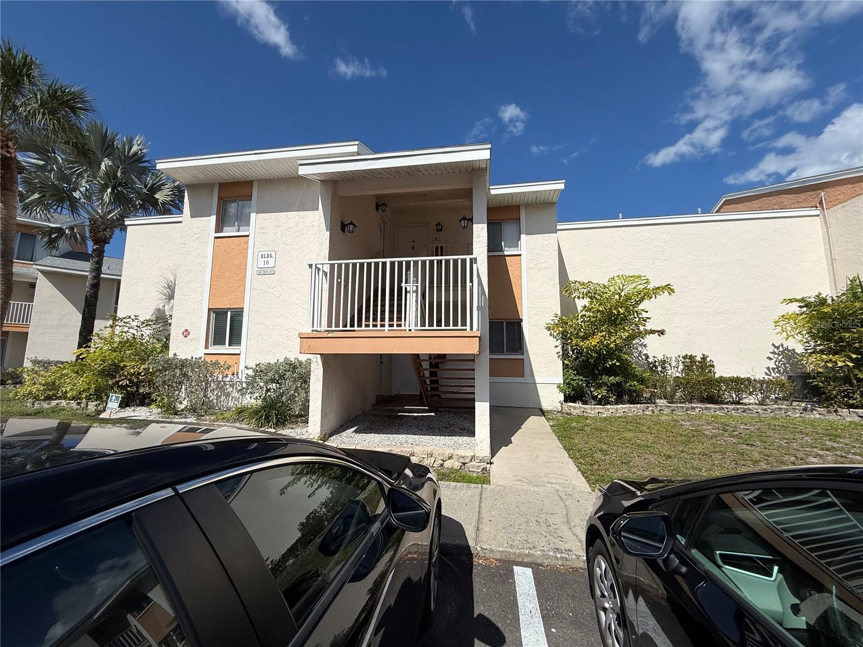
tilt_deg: +7.7
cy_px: 324
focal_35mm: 14
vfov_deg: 85.7
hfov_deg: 102.1
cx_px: 432
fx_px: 349
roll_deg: -1.0
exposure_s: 1/5155
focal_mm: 2.22
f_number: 2.2
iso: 50
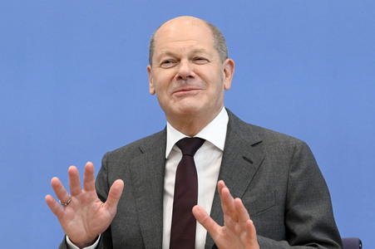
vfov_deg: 16.6
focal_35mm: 82
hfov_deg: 24.8
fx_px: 854
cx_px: 188
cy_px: 124
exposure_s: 1/640
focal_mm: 82
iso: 5000
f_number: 6.3
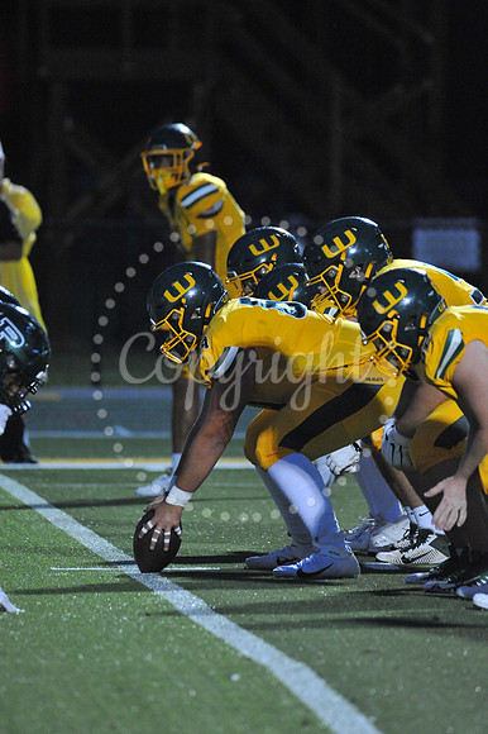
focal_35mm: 460
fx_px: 9364
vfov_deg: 4.5
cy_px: 367
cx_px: 244
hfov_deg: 3.0
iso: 6400
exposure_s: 1/200
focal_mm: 460
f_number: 6.3
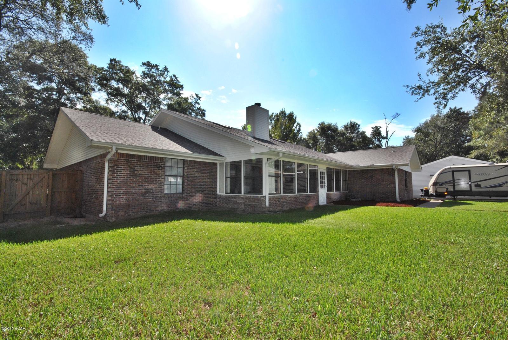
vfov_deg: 77.5
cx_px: 254
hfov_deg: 100.3
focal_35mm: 15
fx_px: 212
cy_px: 170
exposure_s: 1/200
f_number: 16
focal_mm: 10
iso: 400
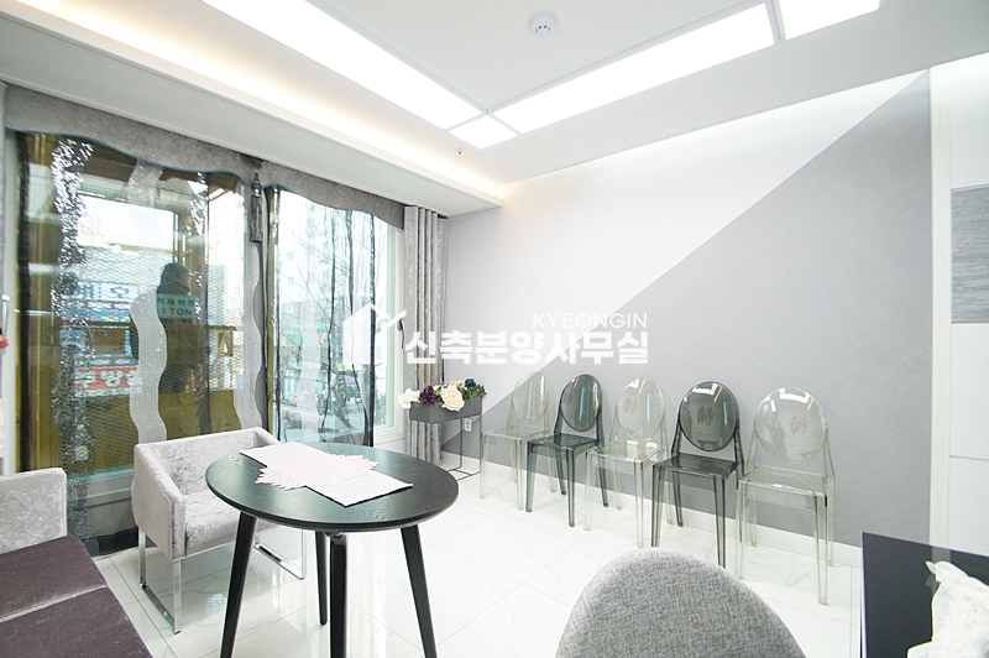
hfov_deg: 100.4
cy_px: 329
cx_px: 494
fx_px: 412
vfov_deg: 77.2
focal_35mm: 15
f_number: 4
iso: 800
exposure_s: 1/125
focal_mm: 10
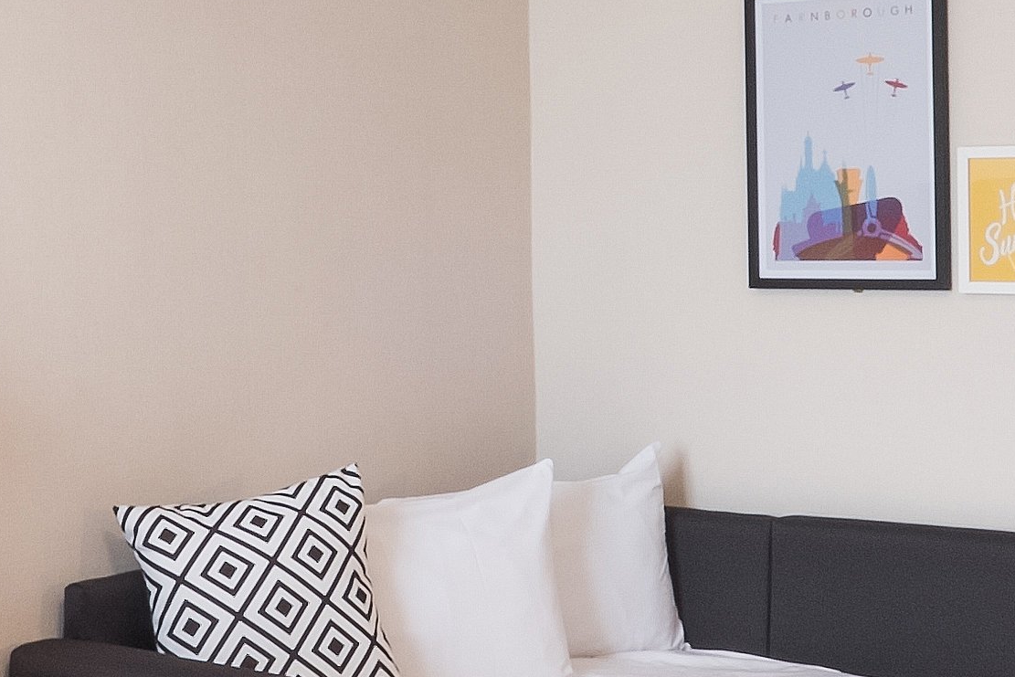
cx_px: 477
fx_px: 2284
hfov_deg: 25.1
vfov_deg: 16.8
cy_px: 253
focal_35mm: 81
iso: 400
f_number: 18
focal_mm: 10
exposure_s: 1
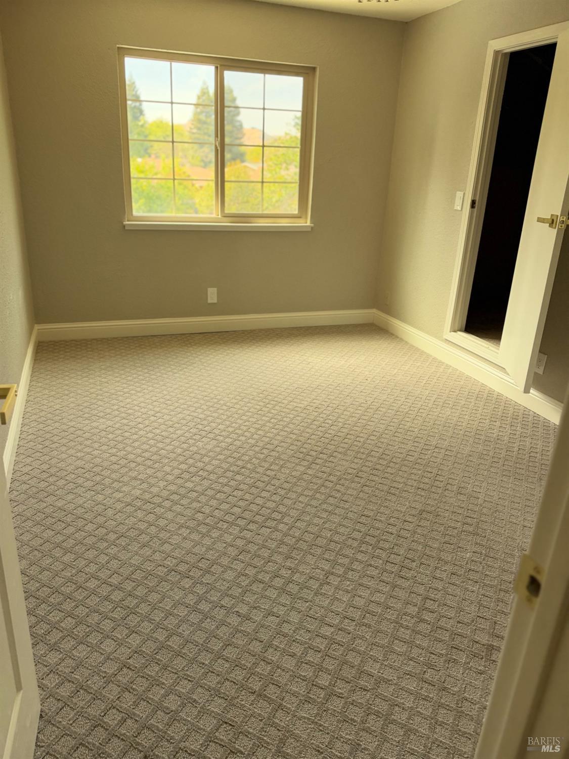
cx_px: 284
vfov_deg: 71.6
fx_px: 526
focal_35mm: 24
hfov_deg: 56.8
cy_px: 380
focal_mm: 6.93
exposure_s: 1/222
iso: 200
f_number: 1.8
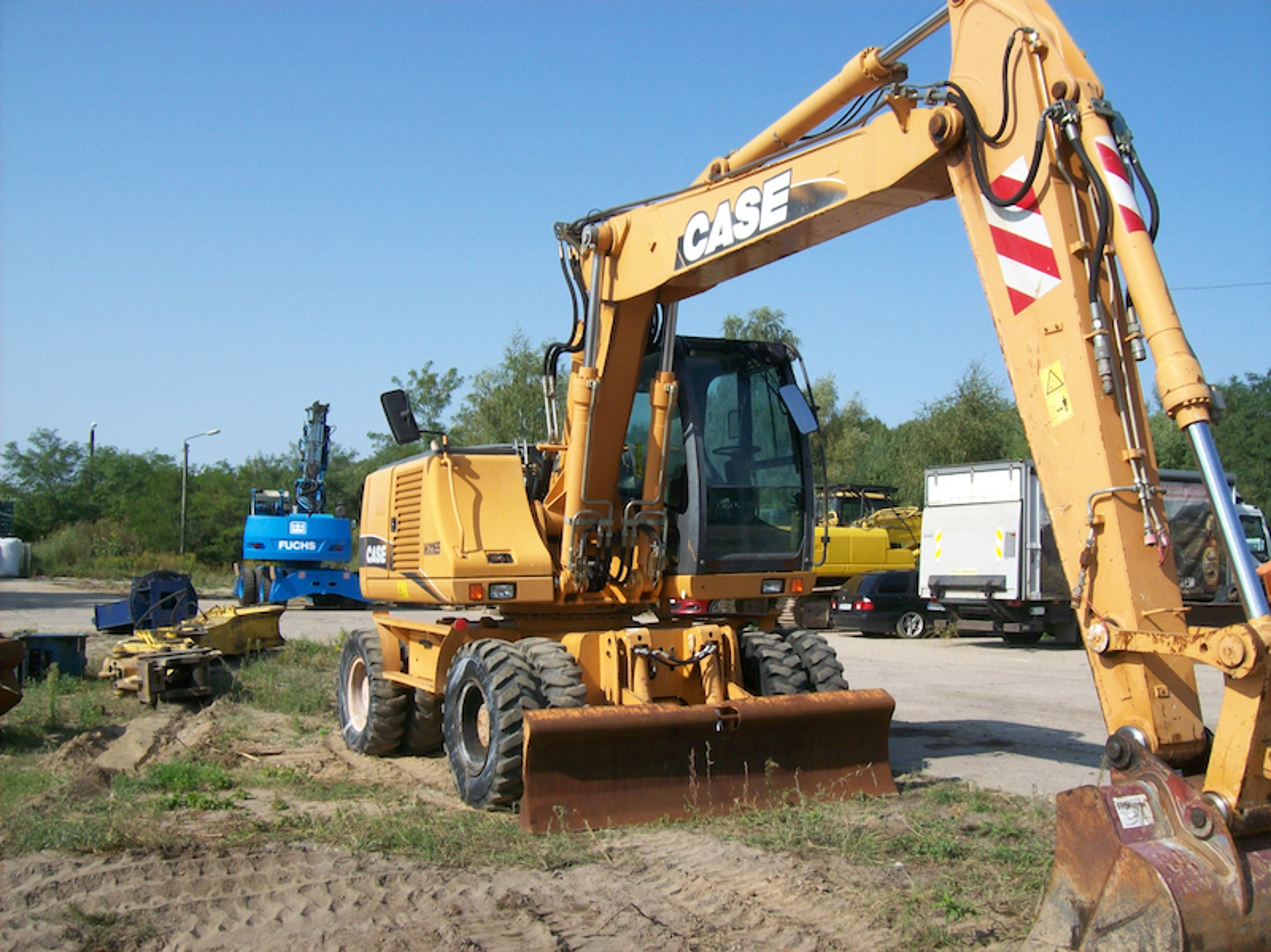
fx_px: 1321
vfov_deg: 39.6
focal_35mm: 36
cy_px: 476
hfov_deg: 51.4
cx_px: 636
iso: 80
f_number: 4.8
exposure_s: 1/503
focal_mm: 6
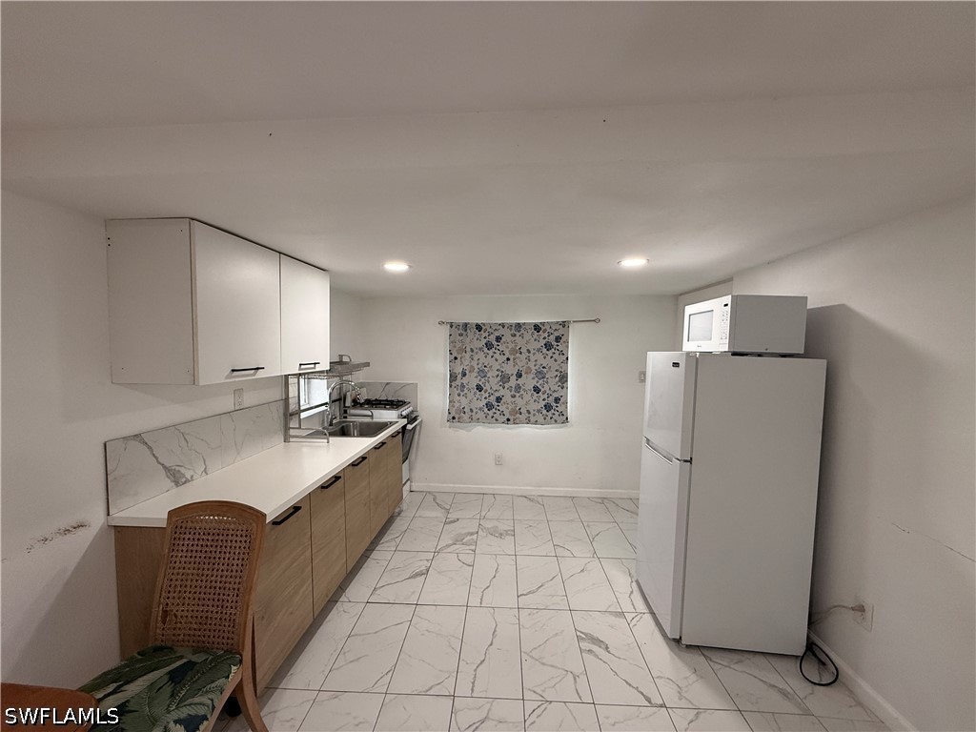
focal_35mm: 14
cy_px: 366
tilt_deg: -2.6
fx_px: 395
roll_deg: -0.8
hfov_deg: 102.1
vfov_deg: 85.7
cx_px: 488
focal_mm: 2.22
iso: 200
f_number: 2.2
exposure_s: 1/120
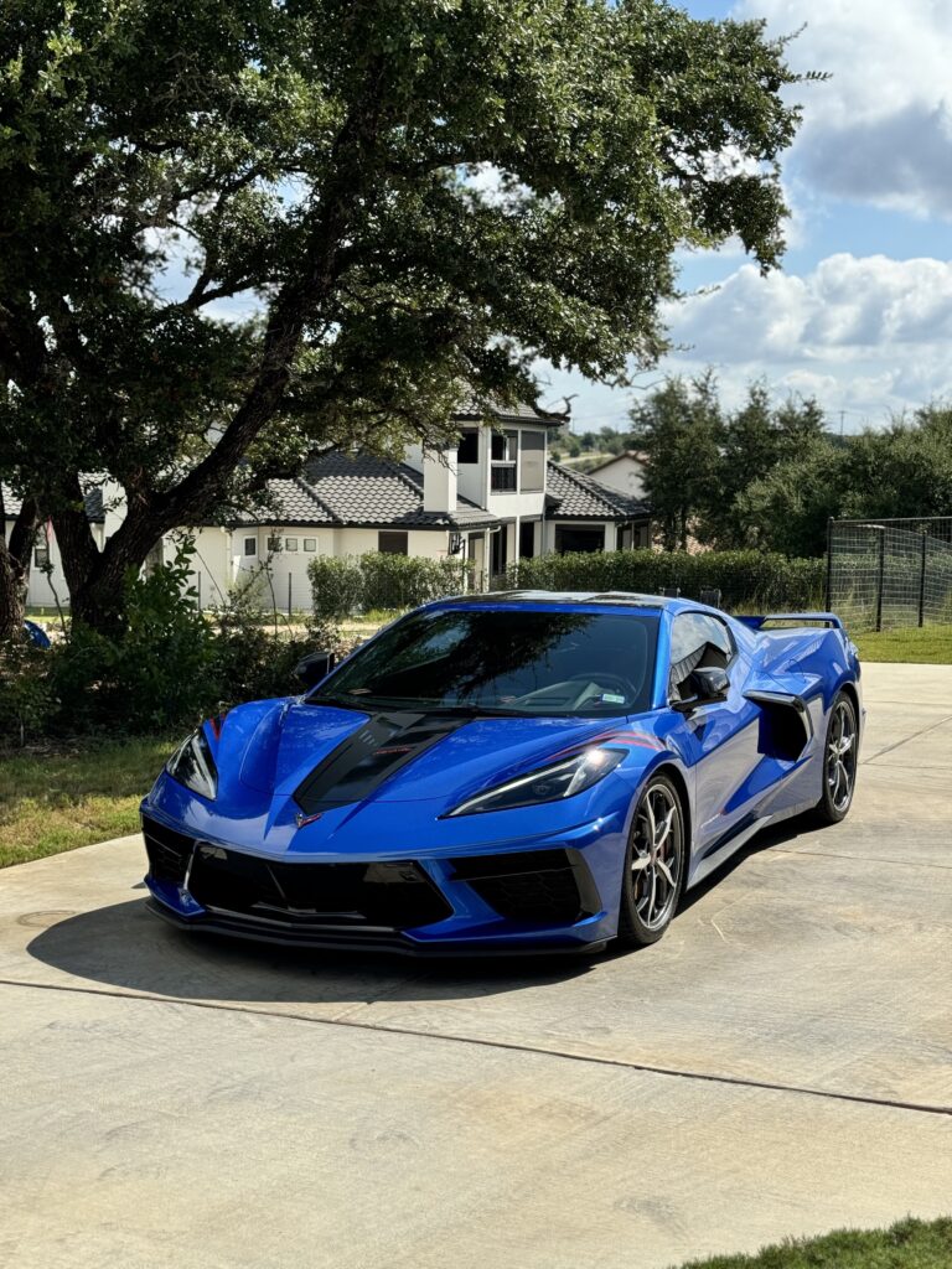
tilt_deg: -6.4
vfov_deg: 39.7
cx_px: 476
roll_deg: -0.4
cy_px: 634
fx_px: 1760
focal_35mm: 48
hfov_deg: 30.3
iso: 64
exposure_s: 1/4608
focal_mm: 6.76
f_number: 1.78
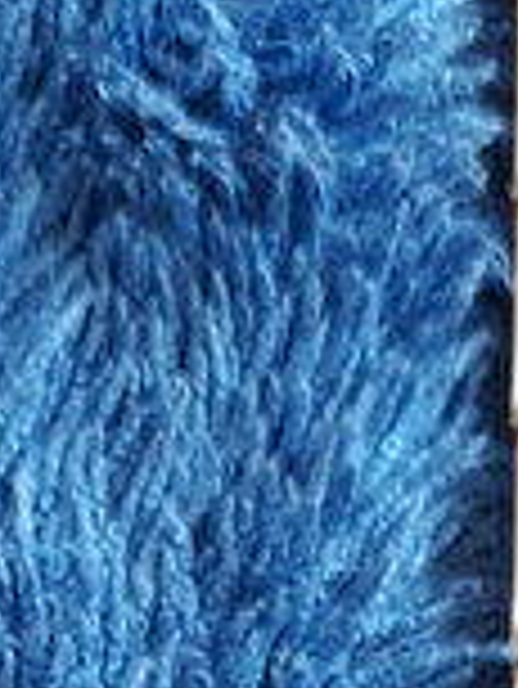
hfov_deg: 10.5
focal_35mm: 141
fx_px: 2809
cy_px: 1632
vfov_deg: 11.6
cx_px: 99
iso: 40
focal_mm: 3.6
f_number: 1.9
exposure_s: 1/30
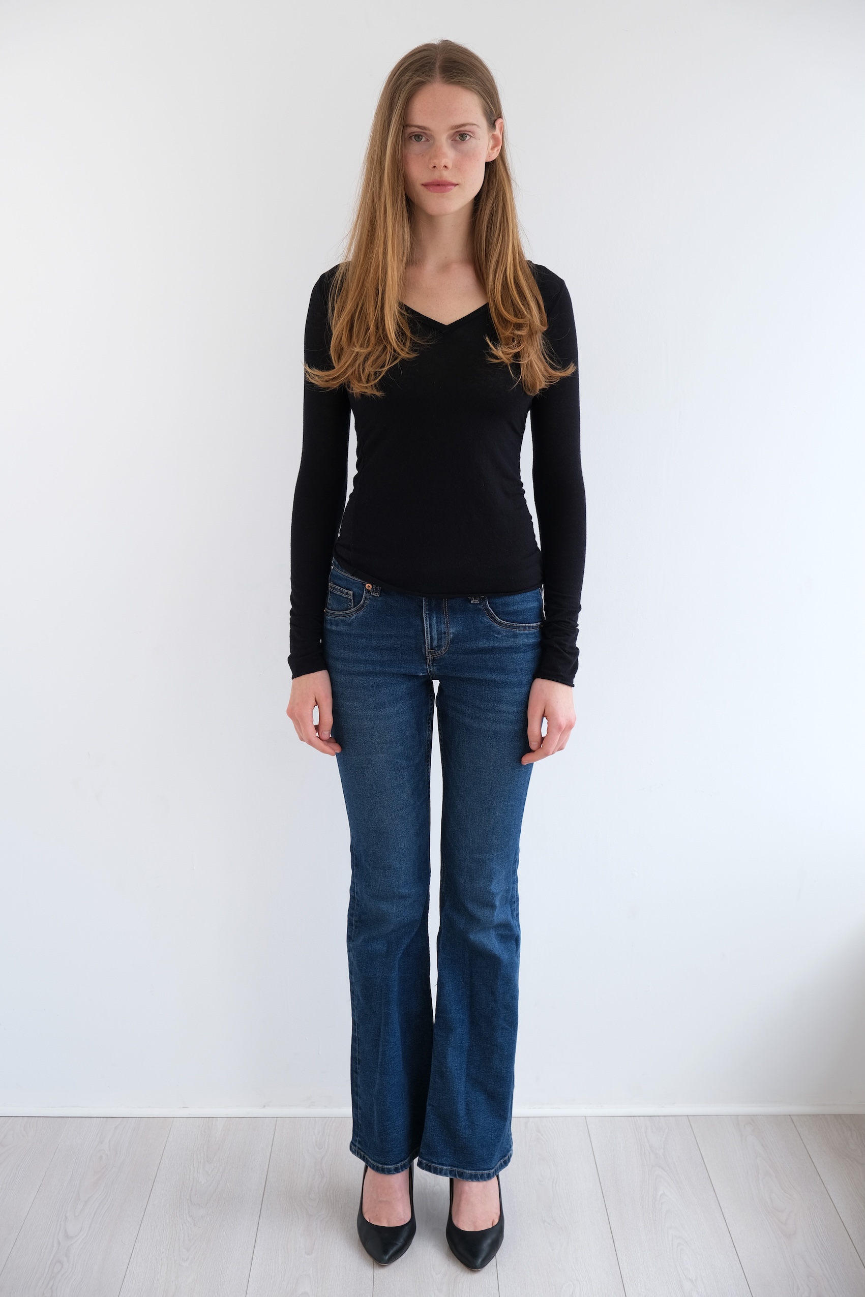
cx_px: 432
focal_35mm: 47
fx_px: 1694
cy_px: 648
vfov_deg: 41.9
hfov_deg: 28.7
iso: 160
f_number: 4
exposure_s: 1/125
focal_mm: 31.5
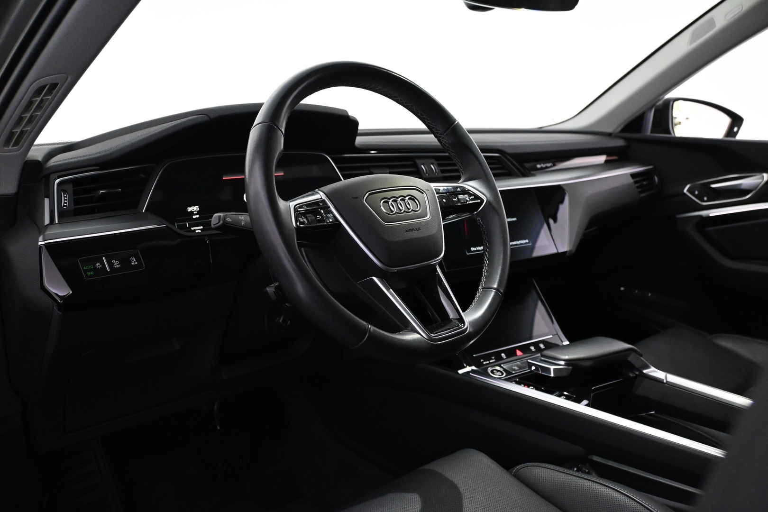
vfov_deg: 42.6
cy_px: 256
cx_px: 384
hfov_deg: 60.7
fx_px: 656
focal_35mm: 31
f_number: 4
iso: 4000
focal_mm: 20.5
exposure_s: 1/60
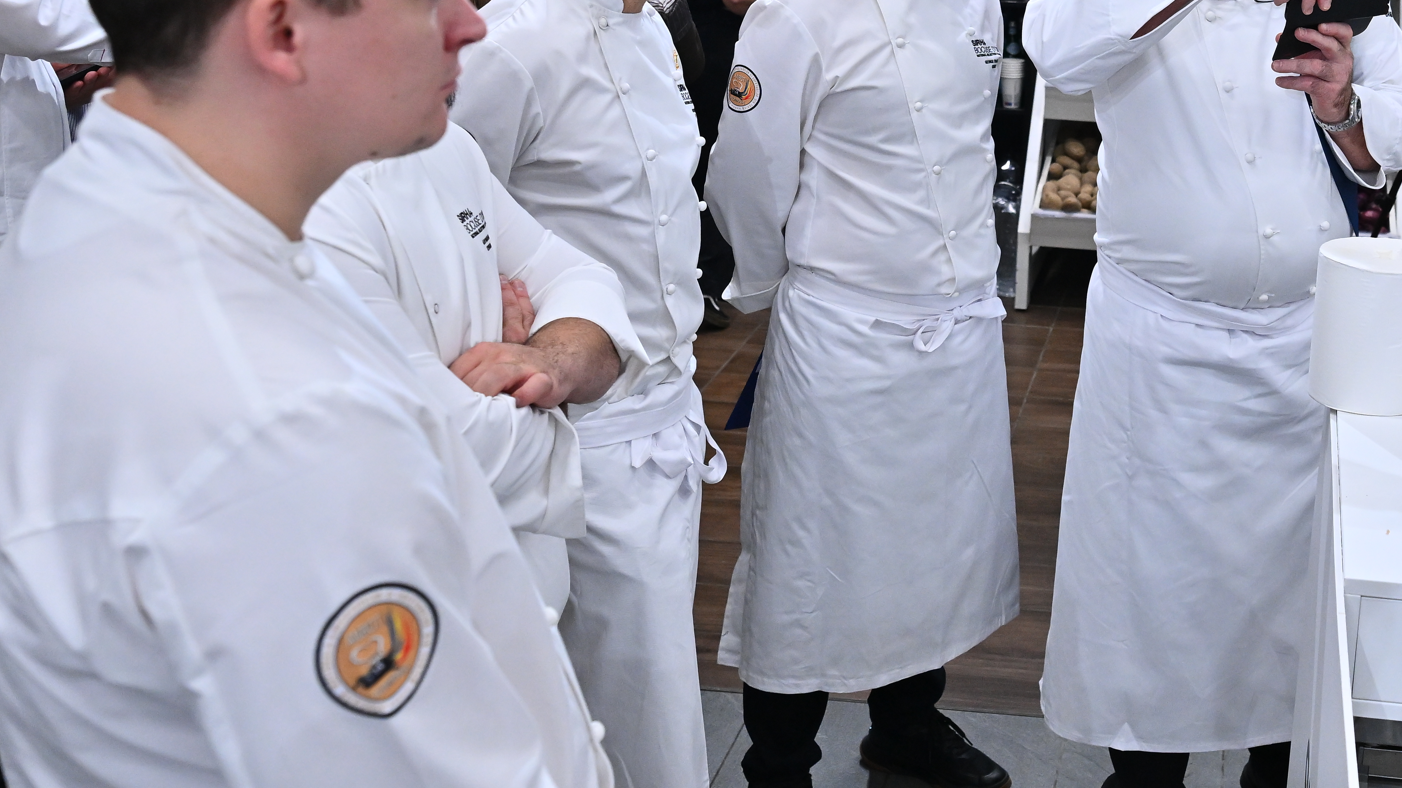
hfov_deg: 39.0
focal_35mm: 51
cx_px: 1123
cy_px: 118
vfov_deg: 23.0
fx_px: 1896
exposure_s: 1/320
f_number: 4
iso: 1250
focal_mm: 24
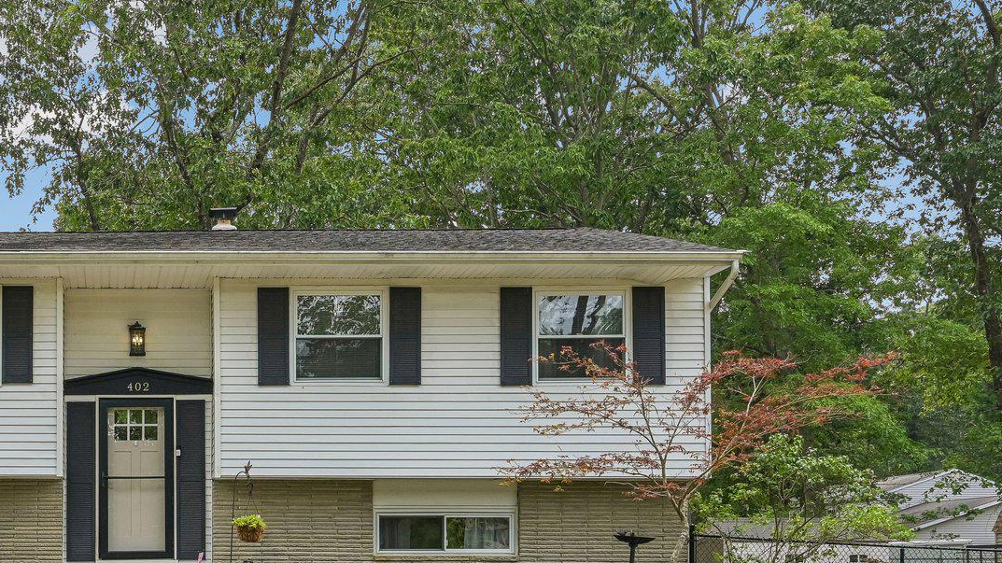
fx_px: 1169
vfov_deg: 26.1
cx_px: 95
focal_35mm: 44
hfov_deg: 42.5
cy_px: 516
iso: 400
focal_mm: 22
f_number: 11
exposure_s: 1/250
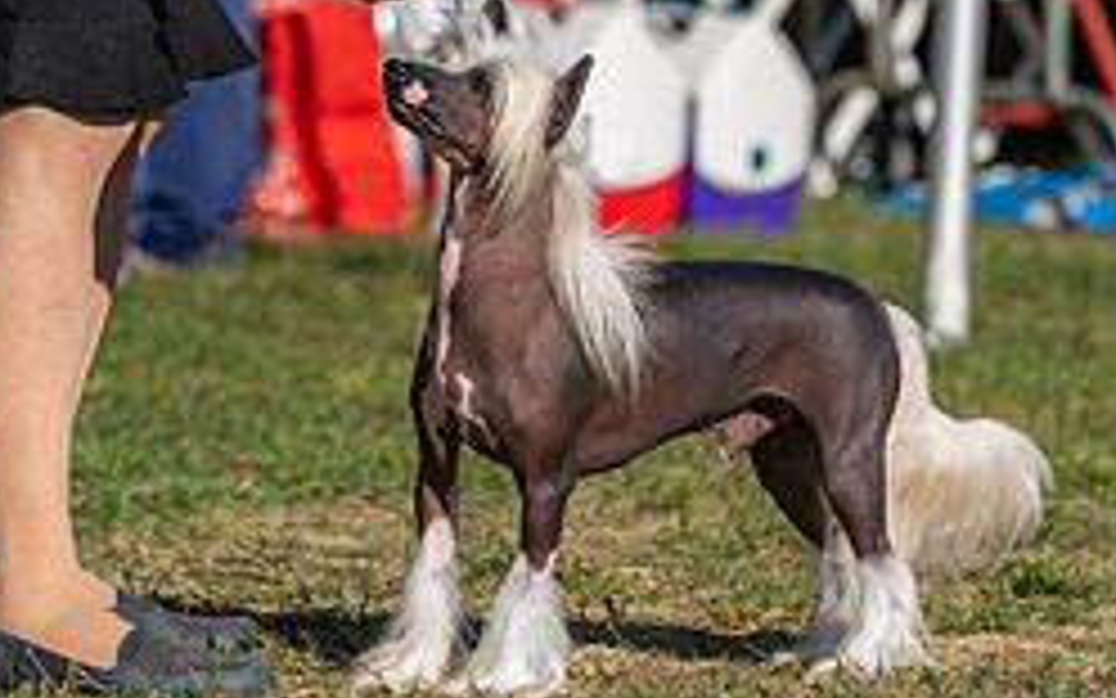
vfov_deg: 2.4
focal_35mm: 554
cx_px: 484
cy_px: -194
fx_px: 16850
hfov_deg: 3.8
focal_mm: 200
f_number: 4.5
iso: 100
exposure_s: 1/1250
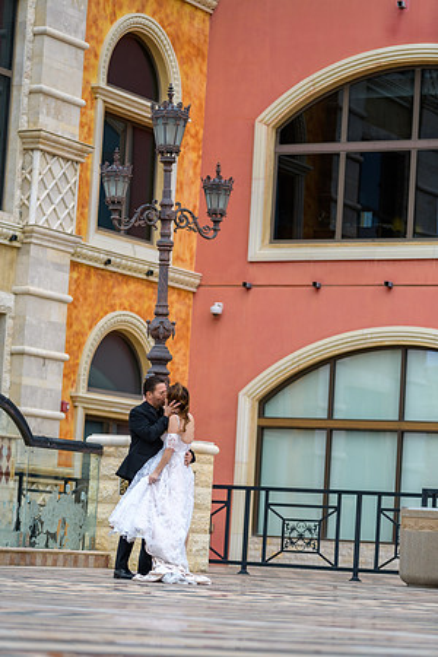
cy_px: 328
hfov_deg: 11.4
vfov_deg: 17.1
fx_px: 2190
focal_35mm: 120
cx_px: 219
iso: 400
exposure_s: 1/2000
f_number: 2.8
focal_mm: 120
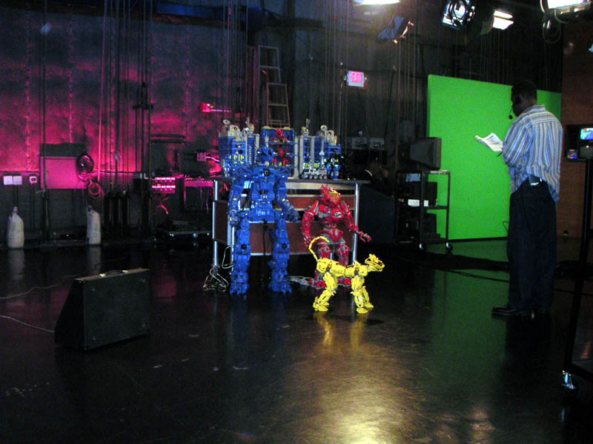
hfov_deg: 49.0
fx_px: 651
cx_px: 296
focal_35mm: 38
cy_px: 222
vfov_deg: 37.7
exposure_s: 1/45
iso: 160
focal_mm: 6
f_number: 2.8
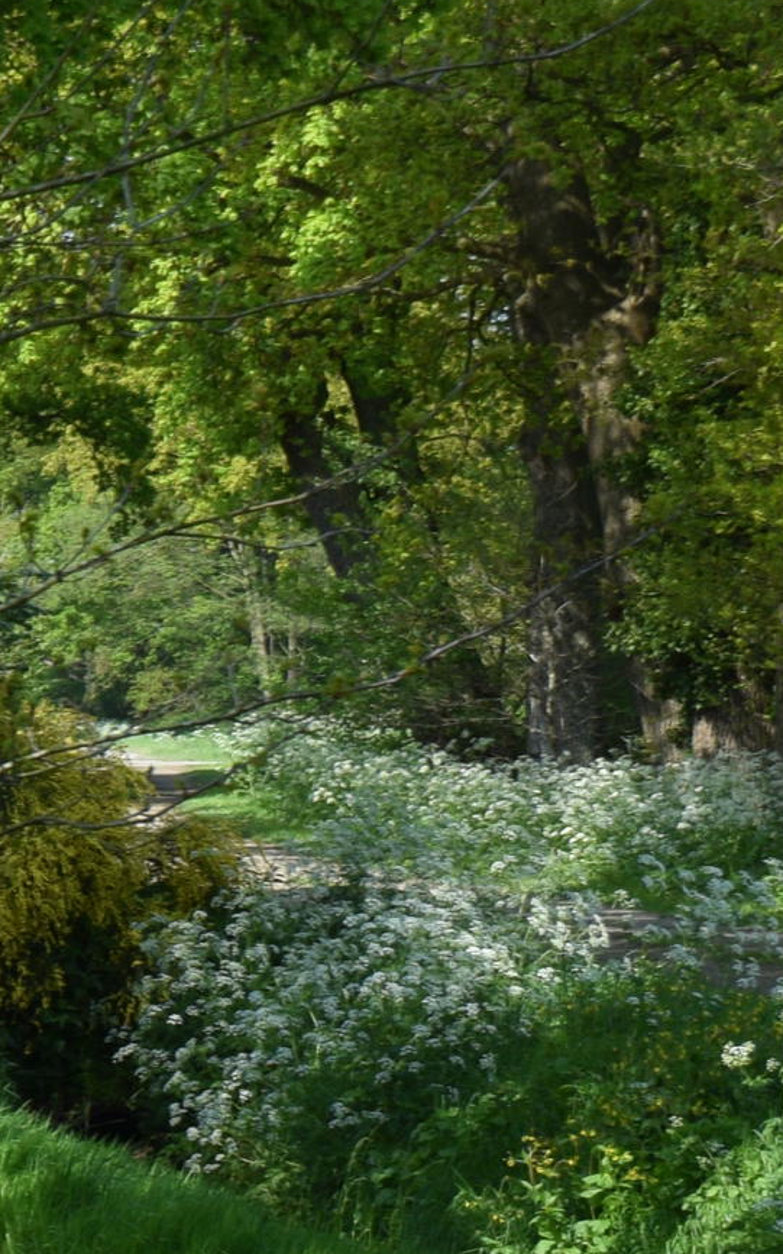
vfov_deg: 10.0
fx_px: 7181
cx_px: -1887
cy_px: 400
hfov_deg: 5.7
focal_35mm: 210
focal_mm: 31
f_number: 8
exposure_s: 1/250
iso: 200
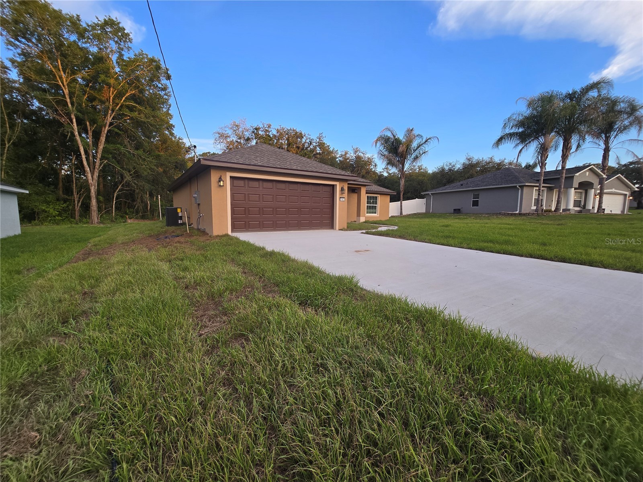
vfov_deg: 89.9
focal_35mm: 13
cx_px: 322
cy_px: 241
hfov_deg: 106.2
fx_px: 241
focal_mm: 2.2
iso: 50
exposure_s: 1/173
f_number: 2.2
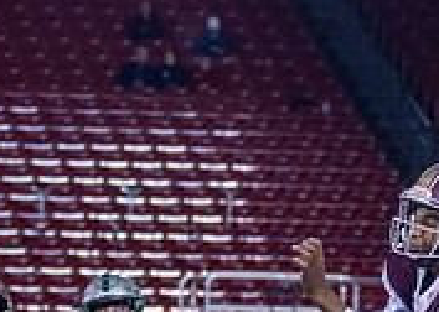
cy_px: 298
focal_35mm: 431
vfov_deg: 3.3
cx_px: 173
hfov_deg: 4.7
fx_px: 5368
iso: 1600
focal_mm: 70
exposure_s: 1/1250
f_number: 2.8
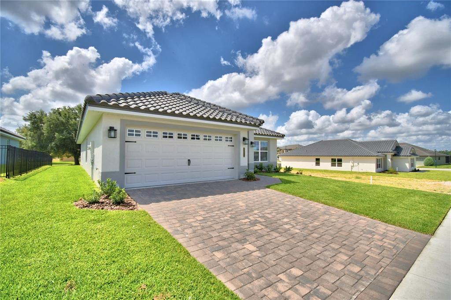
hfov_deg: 100.4
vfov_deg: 77.3
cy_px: 150
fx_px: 188
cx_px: 226
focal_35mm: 15
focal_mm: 10
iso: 100
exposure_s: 1/2000
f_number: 4.5
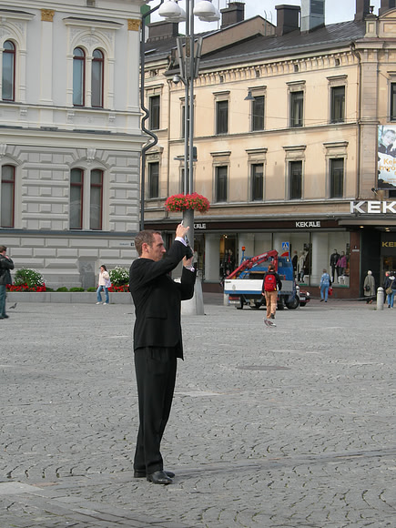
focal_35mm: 113
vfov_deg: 17.4
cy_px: 264
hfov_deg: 13.1
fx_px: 1724
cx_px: 198
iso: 50
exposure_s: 1/77
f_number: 8.2
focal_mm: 23.4
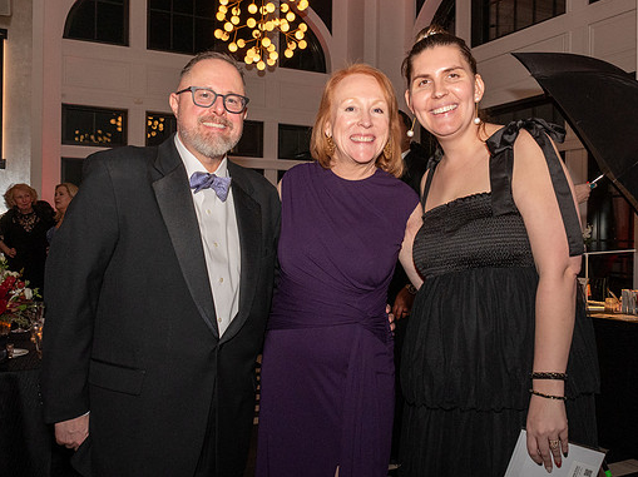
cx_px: 316
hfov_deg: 54.0
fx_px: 626
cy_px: 240
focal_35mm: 34
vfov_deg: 41.7
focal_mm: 21
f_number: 9
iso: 2000
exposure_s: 1/80
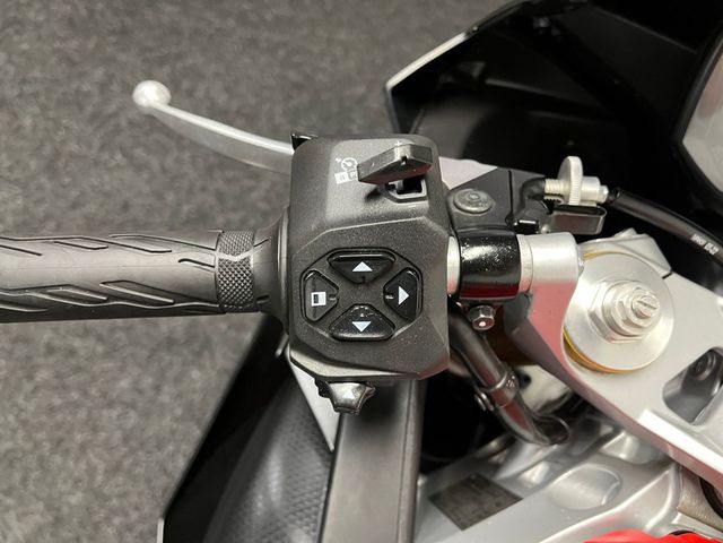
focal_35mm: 26
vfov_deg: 53.1
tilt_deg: -55.5
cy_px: 272
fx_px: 543
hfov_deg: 67.3
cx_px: 362
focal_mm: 5.1
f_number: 1.6
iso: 400
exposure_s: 1/33
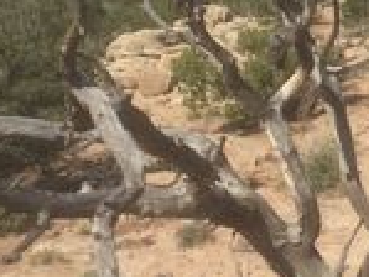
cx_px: 446
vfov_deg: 14.9
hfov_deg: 19.1
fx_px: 1035
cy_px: -16
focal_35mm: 97
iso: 32
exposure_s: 1/3300
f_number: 2.2
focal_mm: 4.15
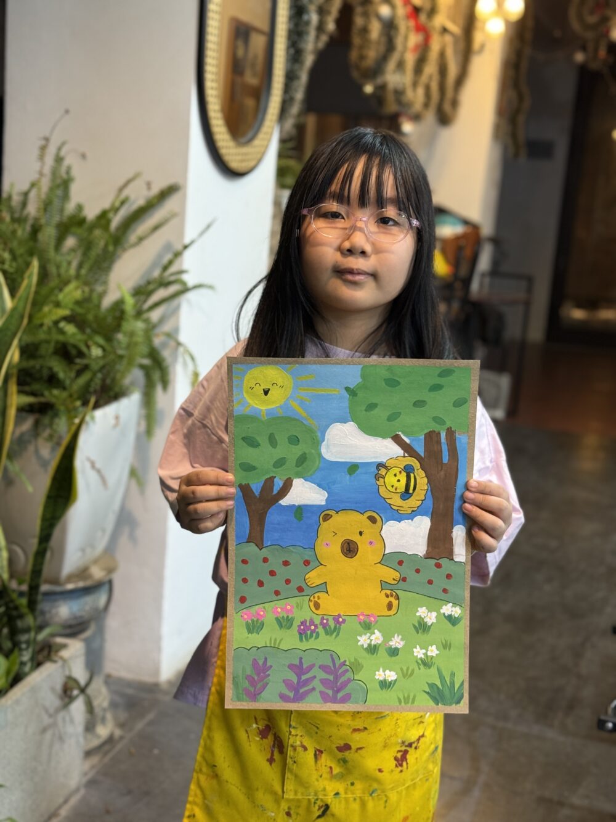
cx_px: 308
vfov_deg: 39.7
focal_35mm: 48
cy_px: 411
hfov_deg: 30.3
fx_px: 1139
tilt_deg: -11.7
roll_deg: -4.9
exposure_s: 1/50
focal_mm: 6.76
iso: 160
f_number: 1.78
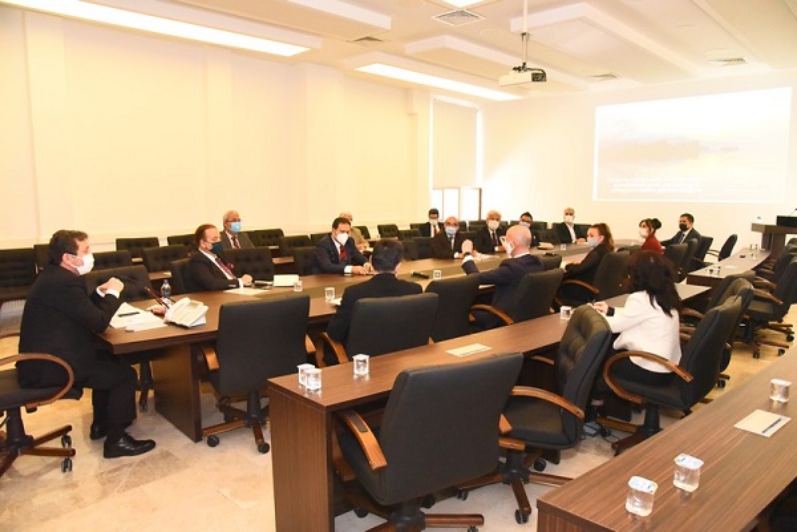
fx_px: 531
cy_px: 266
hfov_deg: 73.7
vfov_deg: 53.1
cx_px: 398
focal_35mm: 24
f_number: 6.3
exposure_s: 1/200
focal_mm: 24
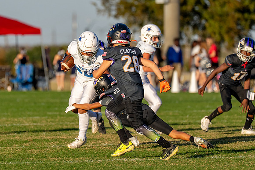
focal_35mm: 492
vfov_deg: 2.8
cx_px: 110
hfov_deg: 4.2
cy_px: 57
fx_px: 3483
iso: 200
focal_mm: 200
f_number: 2.8
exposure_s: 1/4000
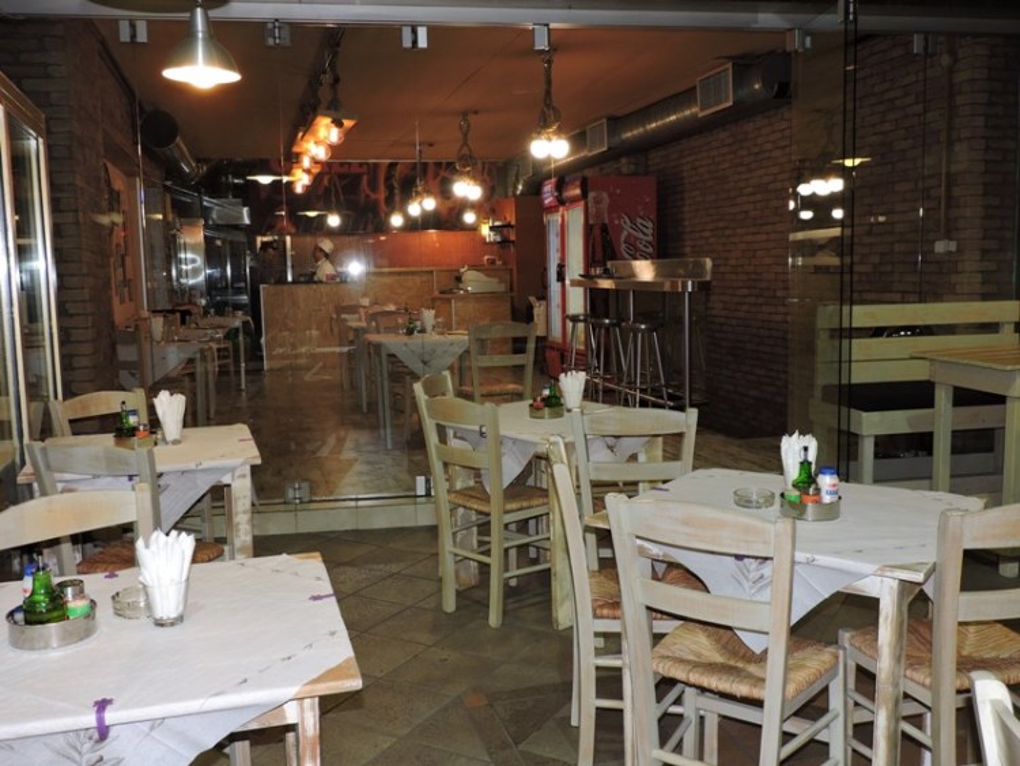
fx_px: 973
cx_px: 510
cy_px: 383
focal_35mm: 33
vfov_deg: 43.0
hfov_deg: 55.3
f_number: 3.2
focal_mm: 5.9
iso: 200
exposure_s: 1/30
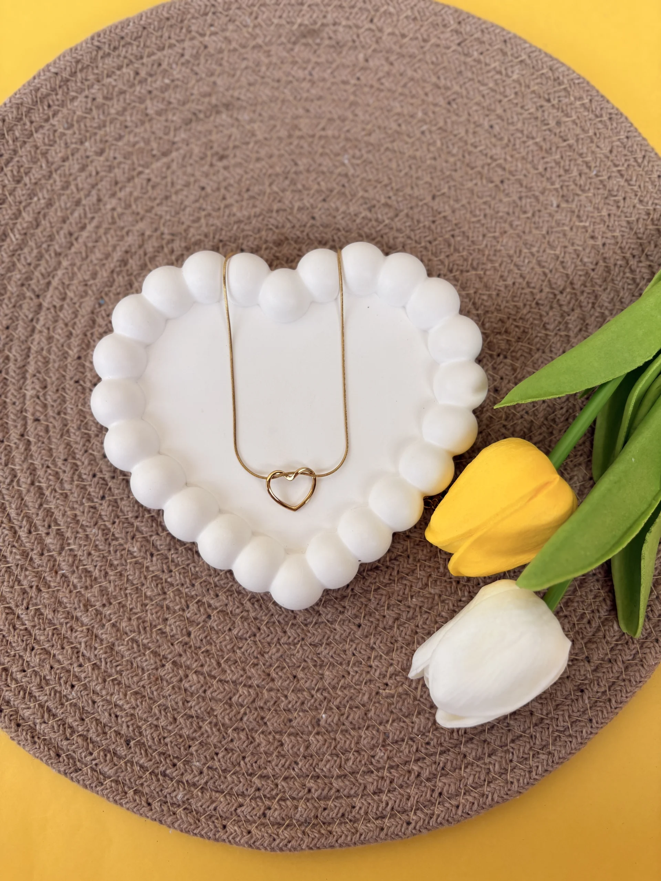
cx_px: 330
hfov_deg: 53.1
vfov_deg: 67.3
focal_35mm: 26
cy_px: 440
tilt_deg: -81.1
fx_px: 662
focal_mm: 5.96
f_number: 1.6
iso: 50
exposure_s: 1/861
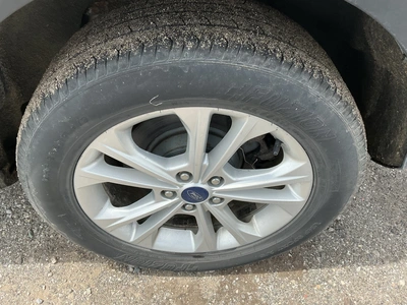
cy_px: 152
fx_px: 329
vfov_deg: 49.7
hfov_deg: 63.4
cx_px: 204
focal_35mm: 28
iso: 25
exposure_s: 1/389
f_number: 1.8
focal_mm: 3
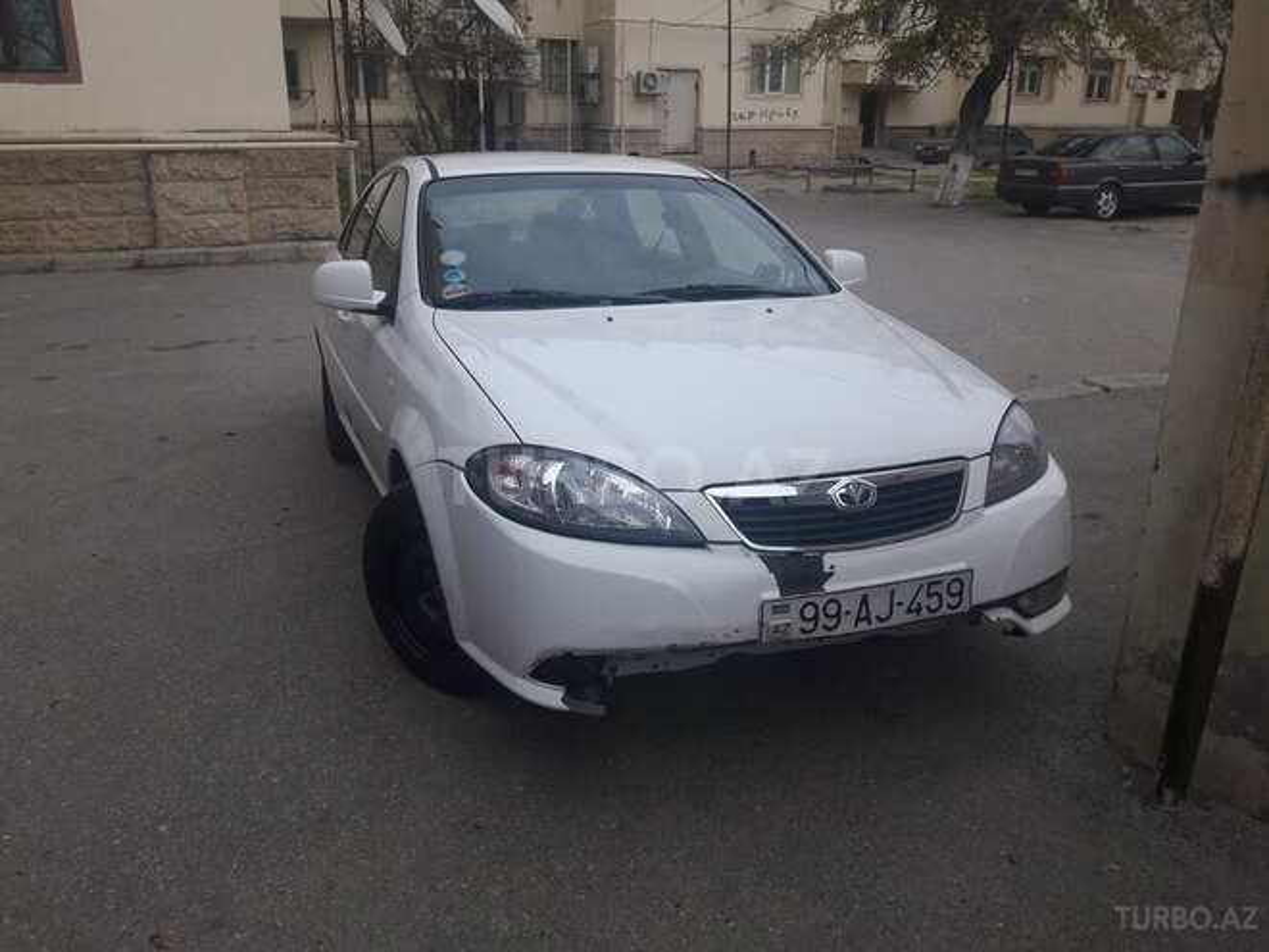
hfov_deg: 63.4
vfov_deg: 49.7
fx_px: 1026
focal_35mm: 28
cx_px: 634
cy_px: 476
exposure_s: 1/100
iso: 50
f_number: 1.9
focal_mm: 3.7
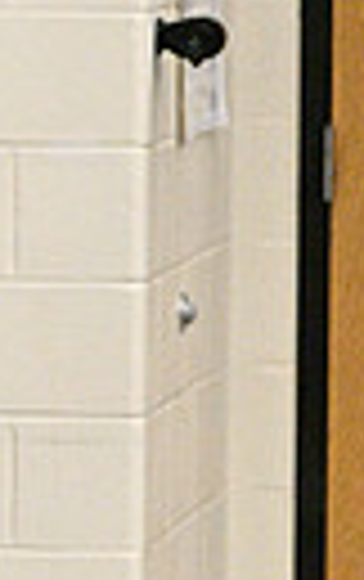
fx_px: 10077
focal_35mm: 637
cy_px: 326
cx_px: -804
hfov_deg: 2.0
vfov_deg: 3.3
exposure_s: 1/1250
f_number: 2.8
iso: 12800
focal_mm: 139
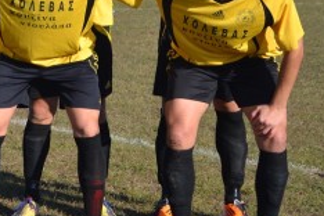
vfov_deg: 8.5
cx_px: -109
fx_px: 1449
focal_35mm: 161
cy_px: 30
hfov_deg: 12.3
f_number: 6.3
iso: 400
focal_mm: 38
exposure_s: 1/1600
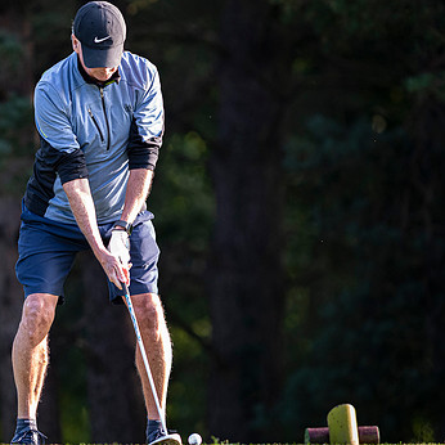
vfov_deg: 2.6
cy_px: 217
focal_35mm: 665
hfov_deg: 2.6
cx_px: 84
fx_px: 9672
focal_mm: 300
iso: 1250
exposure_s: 1/1250
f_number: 2.8
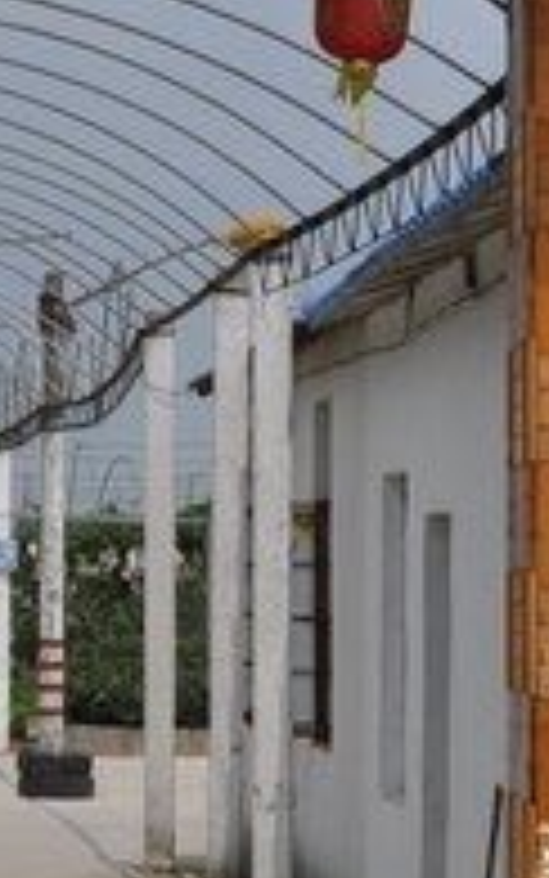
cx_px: -99
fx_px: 4593
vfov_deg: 10.9
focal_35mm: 192
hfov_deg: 6.8
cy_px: 369
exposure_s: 1/500
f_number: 11
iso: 200
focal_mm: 24
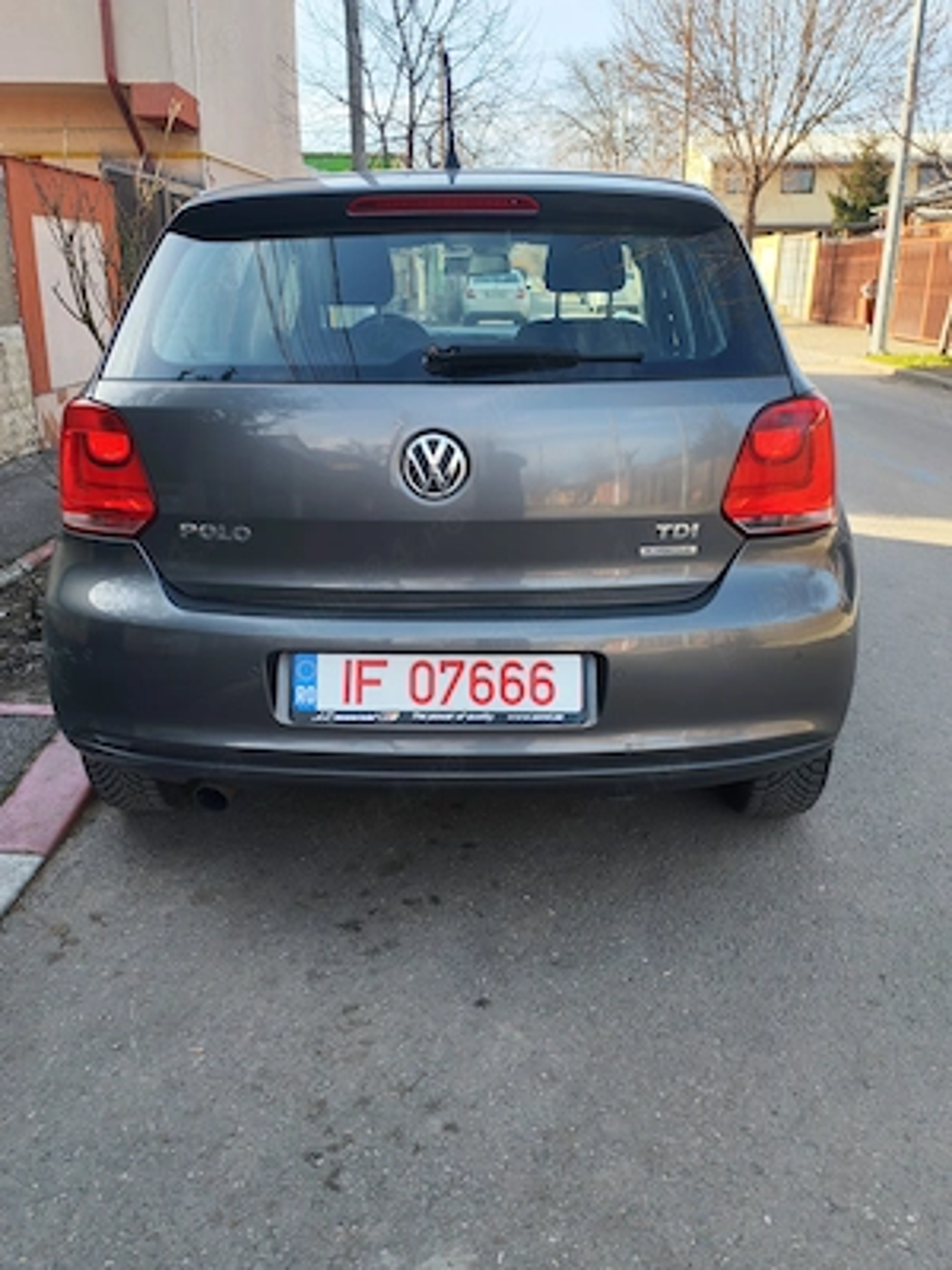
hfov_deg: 46.8
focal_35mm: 30
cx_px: 476
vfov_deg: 60.0
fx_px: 1100
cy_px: 635
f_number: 1.9
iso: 50
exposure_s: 1/300
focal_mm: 6.12
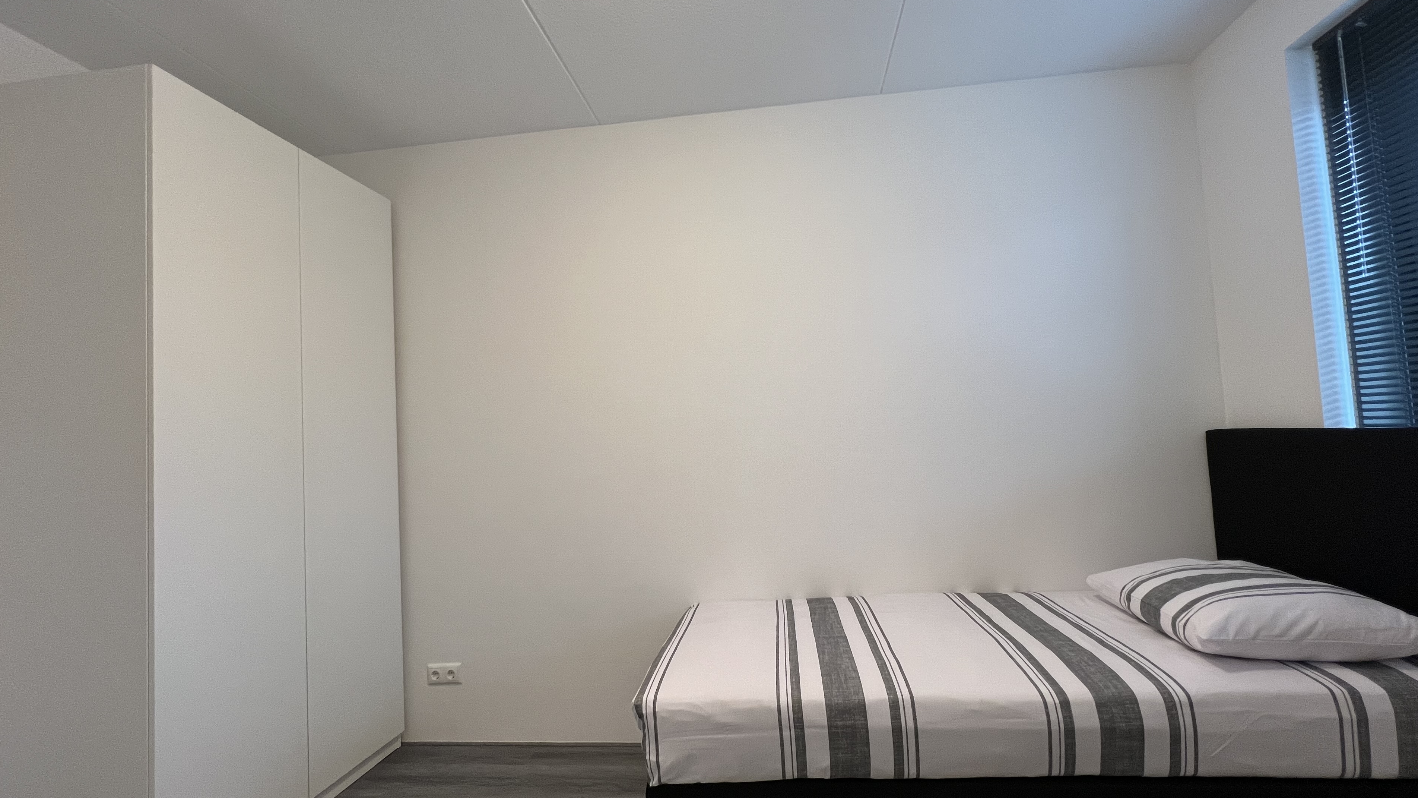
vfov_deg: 70.5
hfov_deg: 103.0
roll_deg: +2.8
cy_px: 410
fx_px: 564
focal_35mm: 15
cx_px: 730
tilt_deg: +3.6
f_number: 1.8
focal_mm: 1.57
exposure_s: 1/100
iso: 200
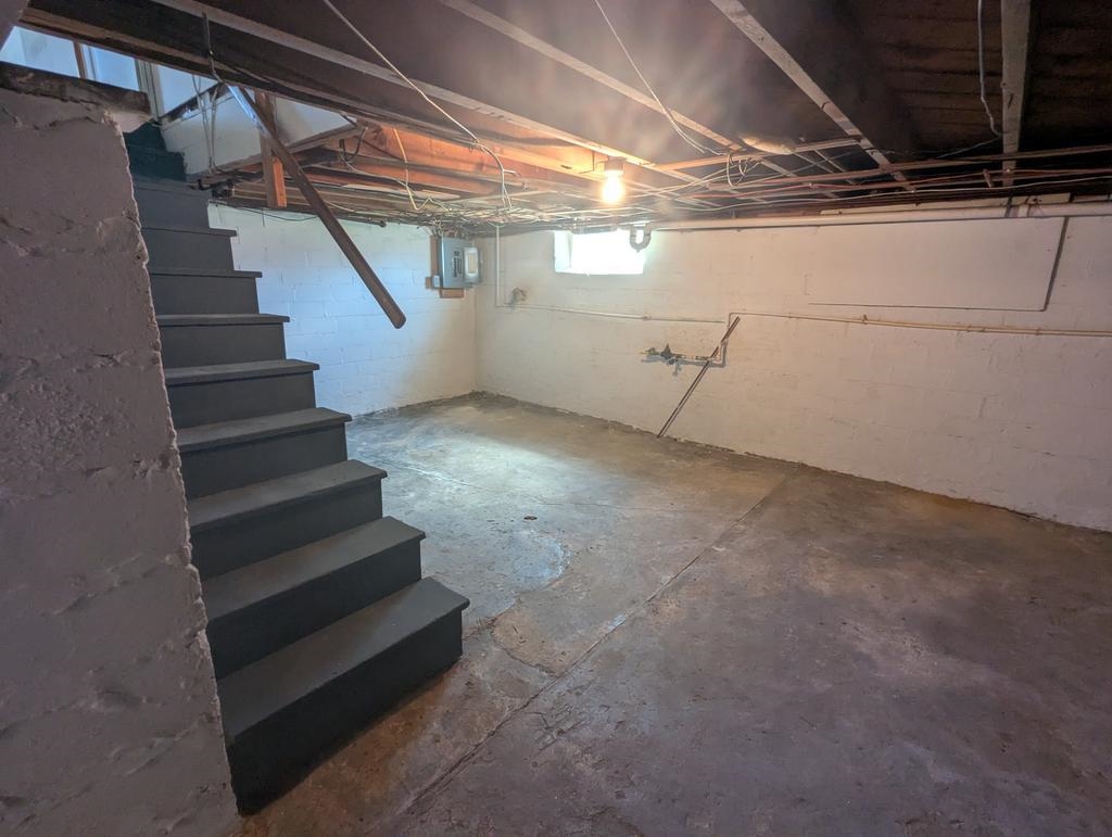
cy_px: 418
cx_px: 556
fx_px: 515
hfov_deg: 94.4
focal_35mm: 16
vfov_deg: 78.2
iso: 118
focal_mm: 2.35
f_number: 2.2
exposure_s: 1/24
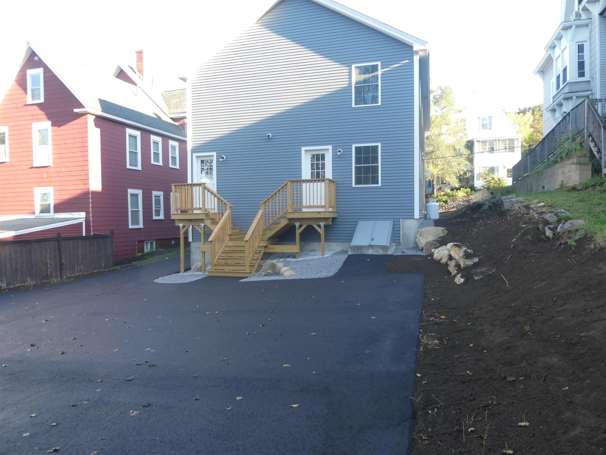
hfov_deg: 71.6
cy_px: 228
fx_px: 420
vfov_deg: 56.8
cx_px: 303
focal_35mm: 24
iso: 100
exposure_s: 1/60
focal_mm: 4.3
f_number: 3.3
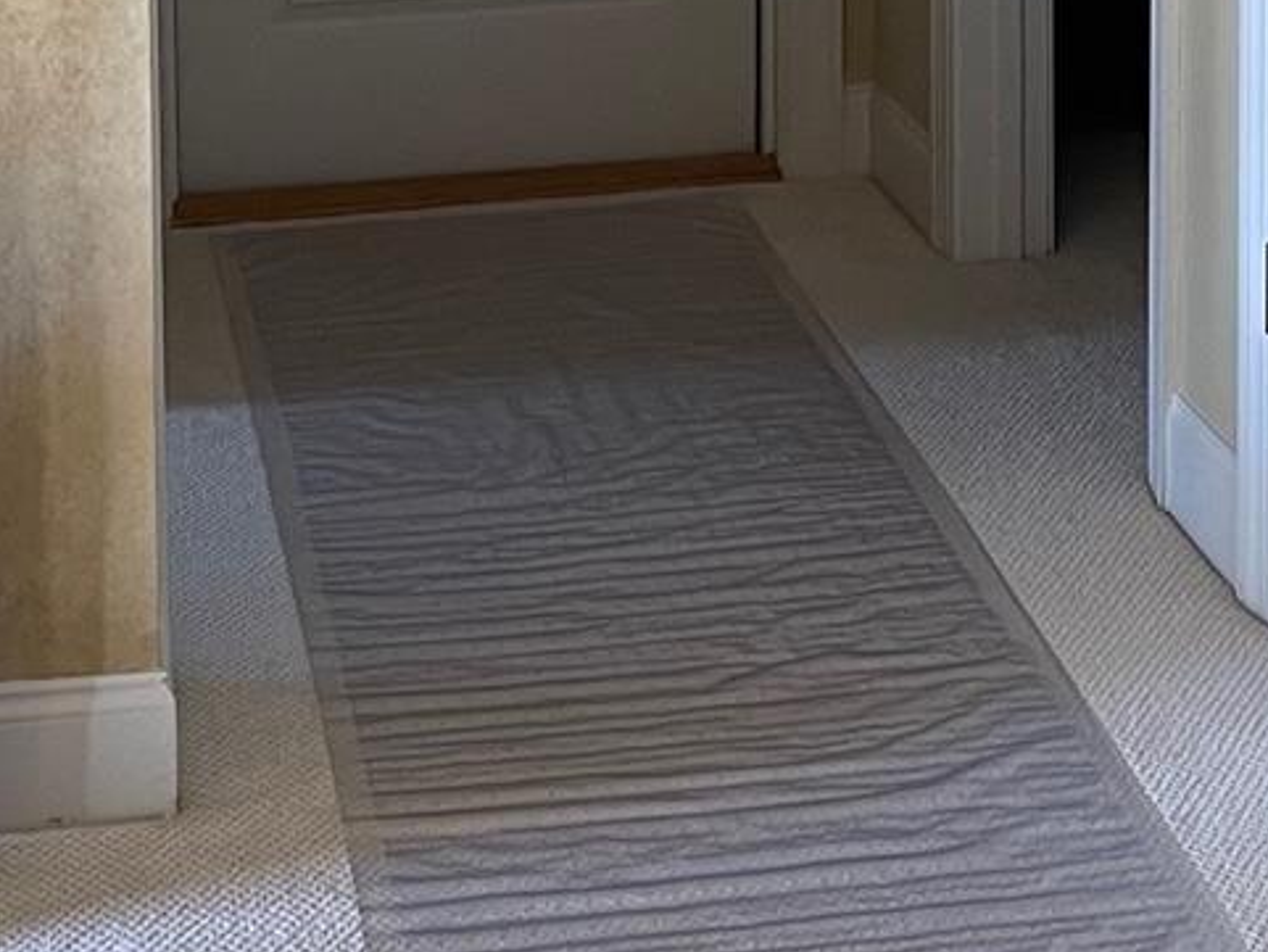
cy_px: -491
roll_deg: -0.7
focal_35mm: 109
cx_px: 1052
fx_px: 3994
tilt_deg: -6.7
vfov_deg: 12.9
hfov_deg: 17.9
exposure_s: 1/60
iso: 125
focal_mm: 5.1
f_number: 1.6
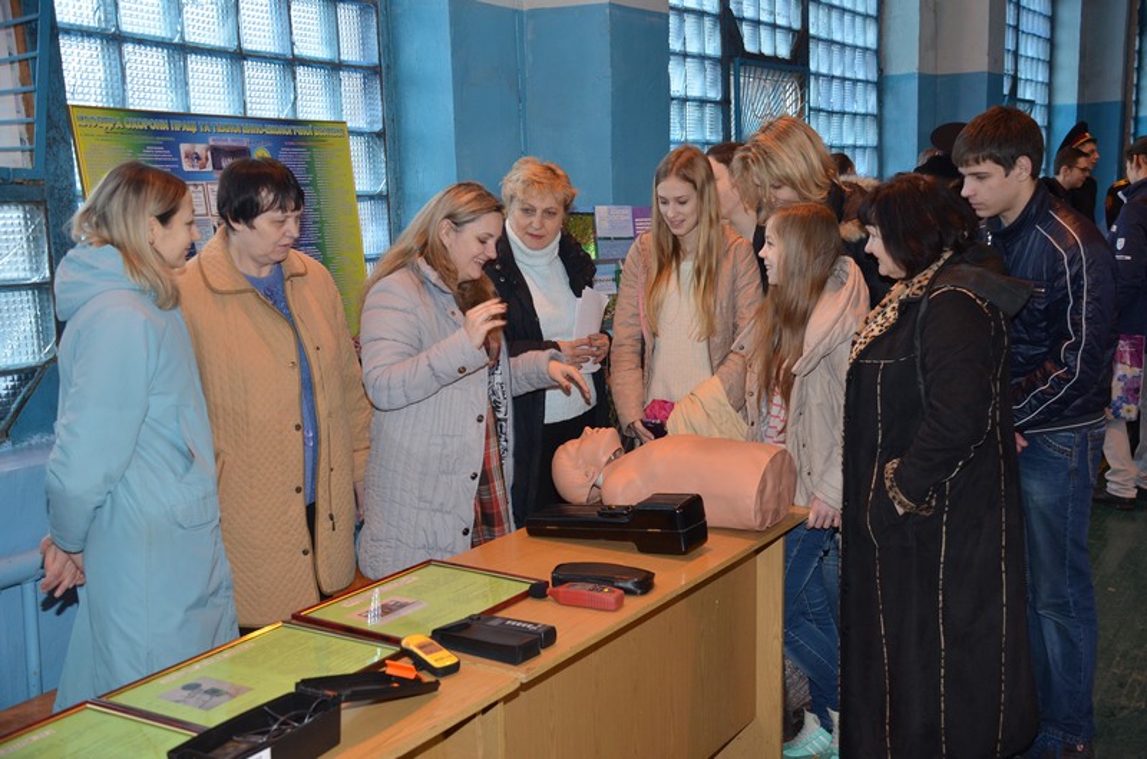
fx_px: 1239
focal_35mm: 39
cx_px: 574
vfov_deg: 34.0
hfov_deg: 49.7
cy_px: 380
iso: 500
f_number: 3.8
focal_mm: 26
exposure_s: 1/60
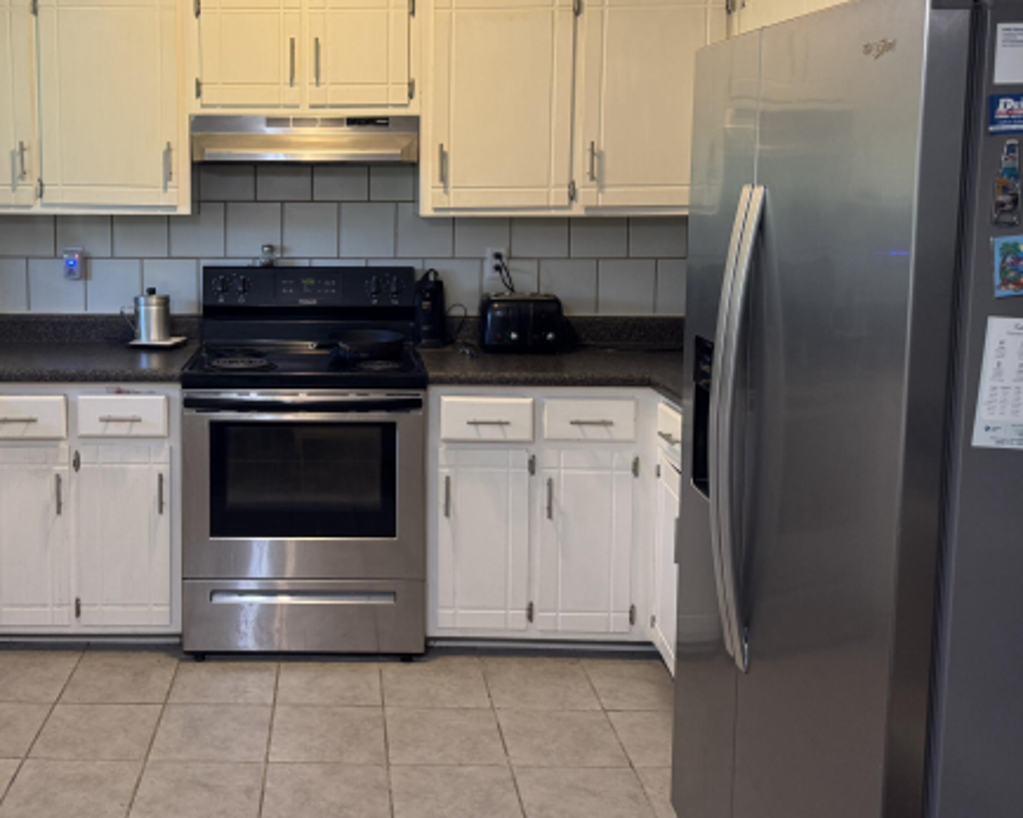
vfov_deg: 40.8
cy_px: 292
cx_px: 319
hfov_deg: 49.2
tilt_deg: -6.1
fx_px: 1090
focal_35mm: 36
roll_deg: -0.3
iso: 160
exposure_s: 1/60
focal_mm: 6.76
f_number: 1.78
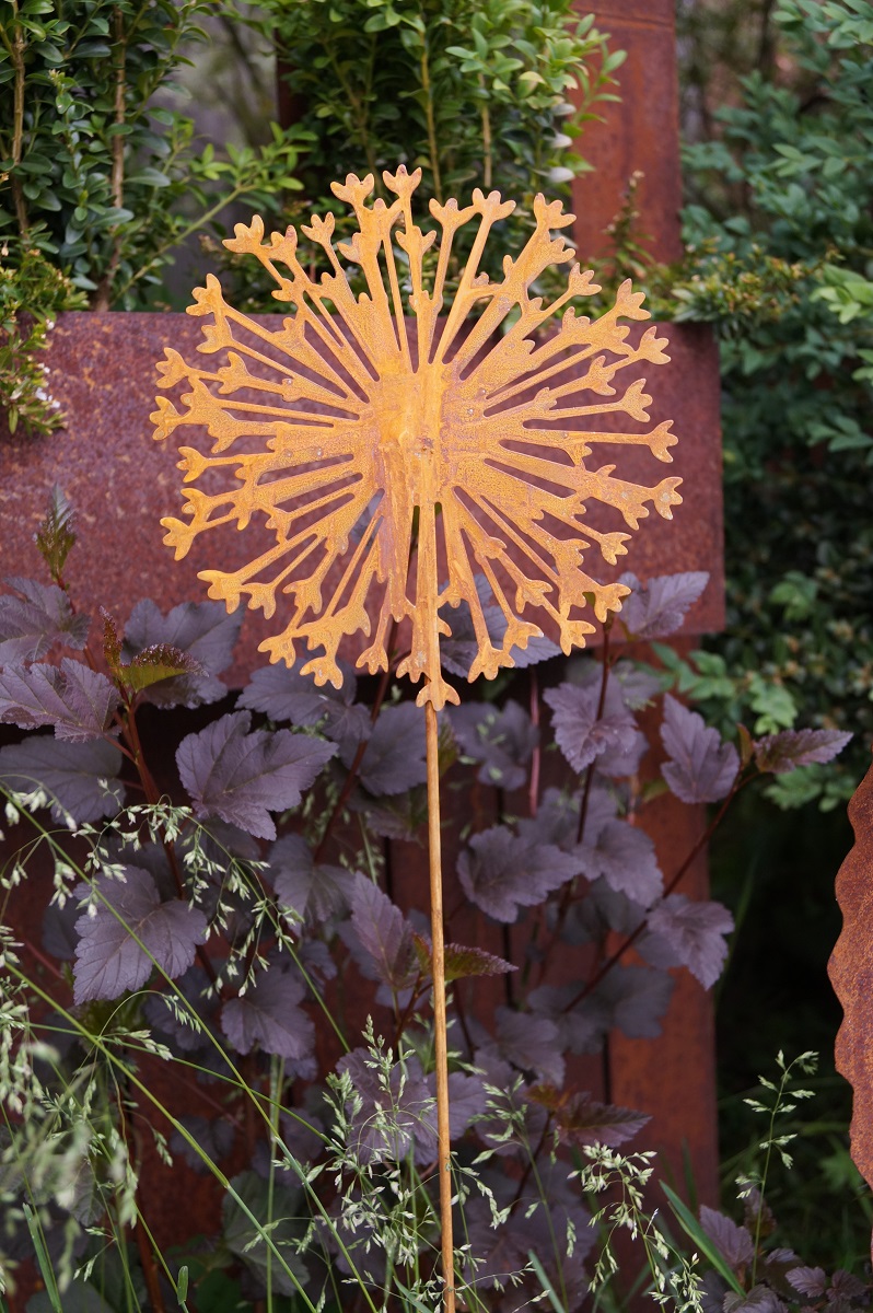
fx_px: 1530
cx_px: 436
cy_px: 656
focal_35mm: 42
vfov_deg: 46.4
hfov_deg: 31.8
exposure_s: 1/125
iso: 400
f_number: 4.5
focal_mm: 28
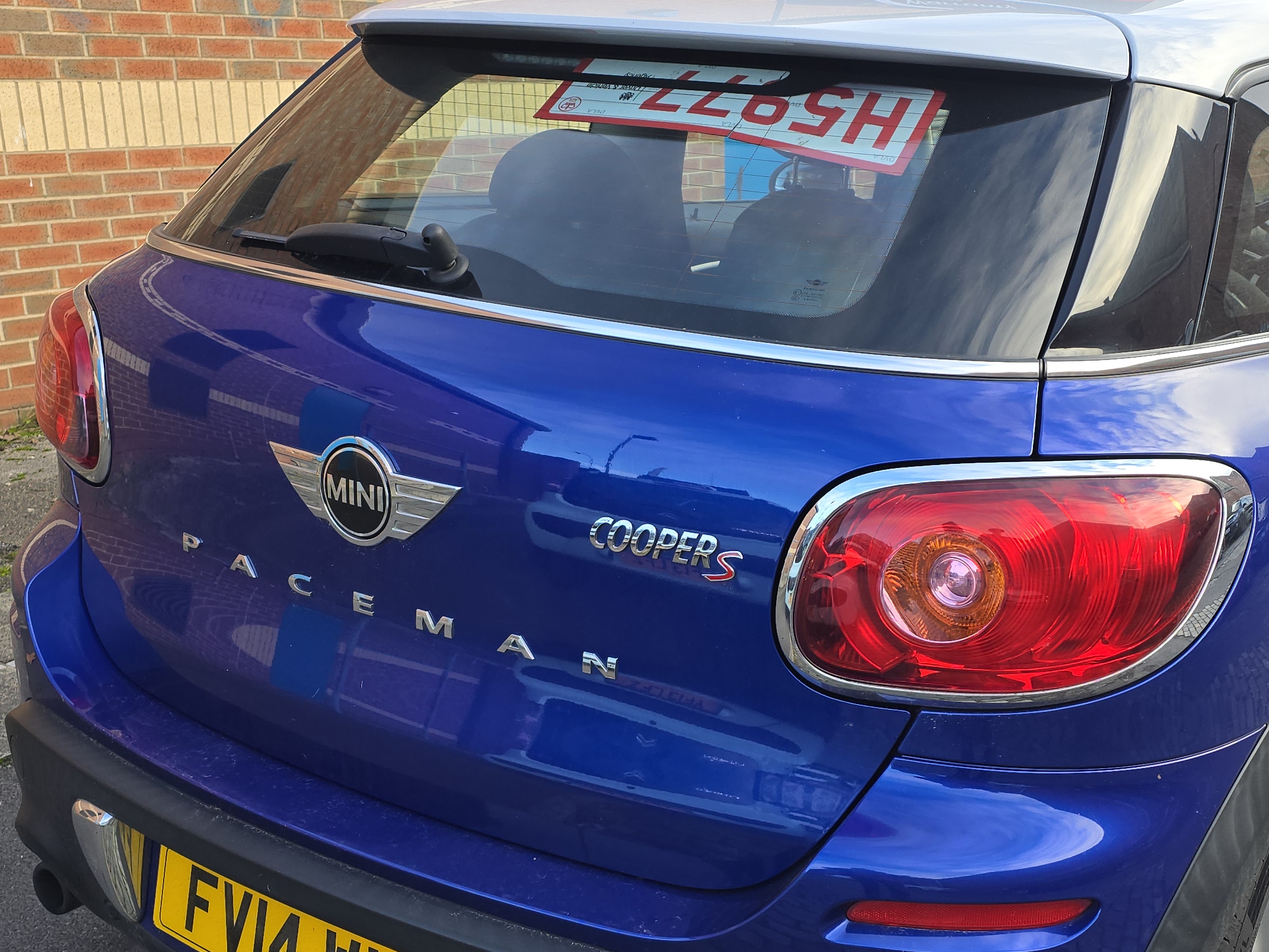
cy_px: 591
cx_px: 755
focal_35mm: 43
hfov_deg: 43.7
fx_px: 1576
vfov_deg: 33.4
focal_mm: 6.3
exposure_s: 1/180
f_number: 1.7
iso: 20
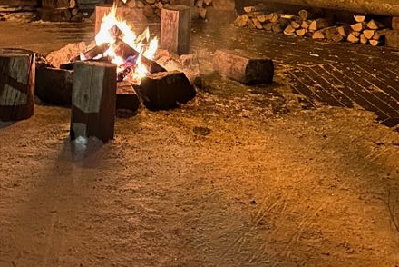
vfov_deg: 16.1
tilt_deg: +10.3
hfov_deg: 29.4
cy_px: -248
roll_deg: -0.6
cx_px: 127
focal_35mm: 68
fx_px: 754
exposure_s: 1/17
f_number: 1.78
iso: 1600
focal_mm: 6.86
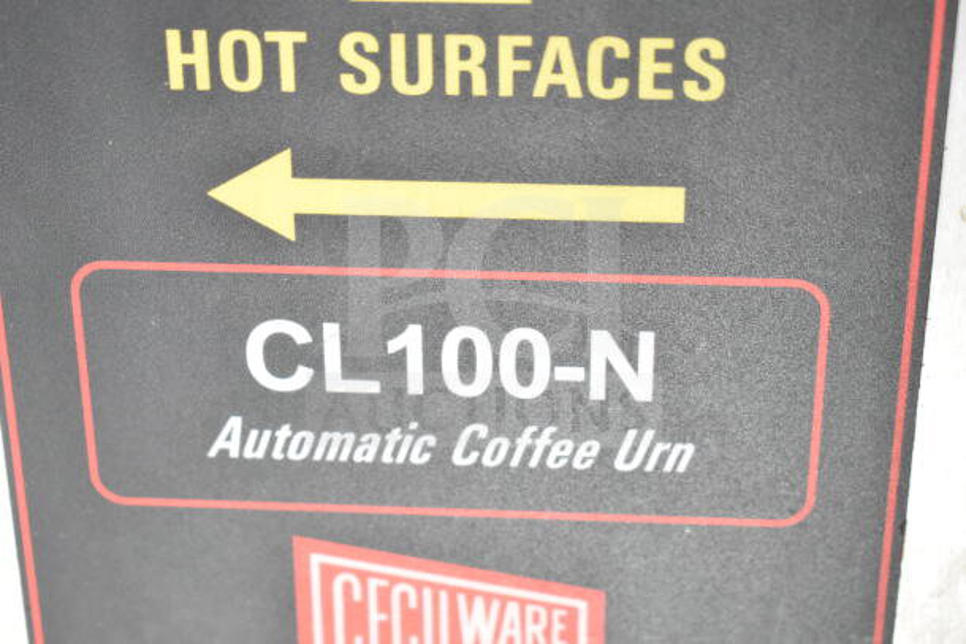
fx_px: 1932
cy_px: 322
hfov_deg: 28.1
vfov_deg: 18.9
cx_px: 483
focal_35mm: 72
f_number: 5.3
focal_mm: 48
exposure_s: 1/80
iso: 4500
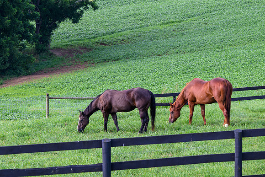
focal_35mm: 256
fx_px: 1885
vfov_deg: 5.4
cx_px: 108
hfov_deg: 8.0
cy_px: 48
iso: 100
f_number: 5.6
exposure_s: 1/160
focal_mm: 175
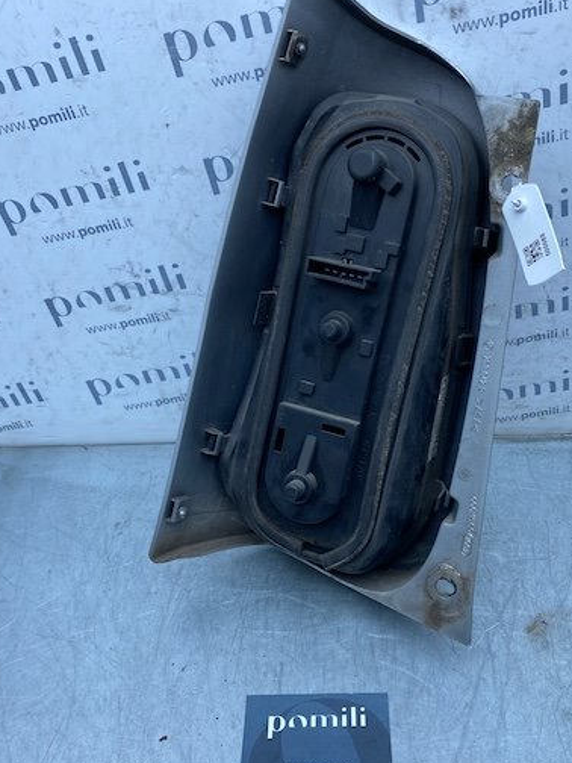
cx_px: 328
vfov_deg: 55.3
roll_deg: +2.6
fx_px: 727
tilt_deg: -40.0
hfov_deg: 42.8
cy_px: 419
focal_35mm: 33
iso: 32
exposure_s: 1/698
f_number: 1.8
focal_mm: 4.25
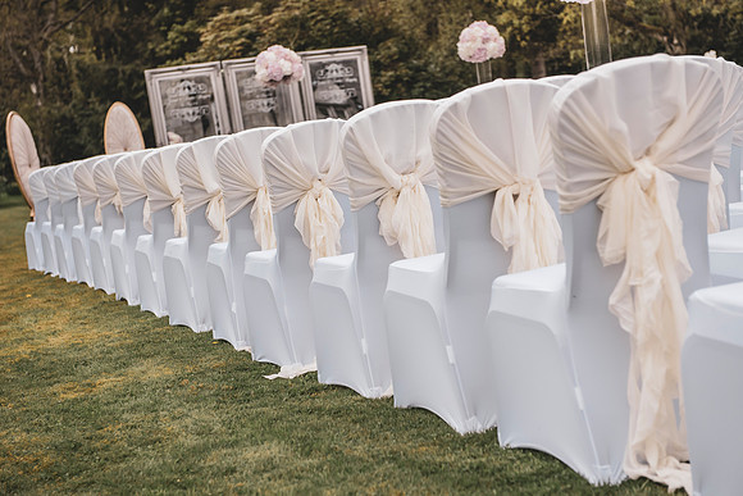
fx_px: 1445
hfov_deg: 28.8
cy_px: 248
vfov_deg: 19.5
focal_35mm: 70
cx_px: 372
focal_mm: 70
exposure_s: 1/2000
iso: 400
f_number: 4.5
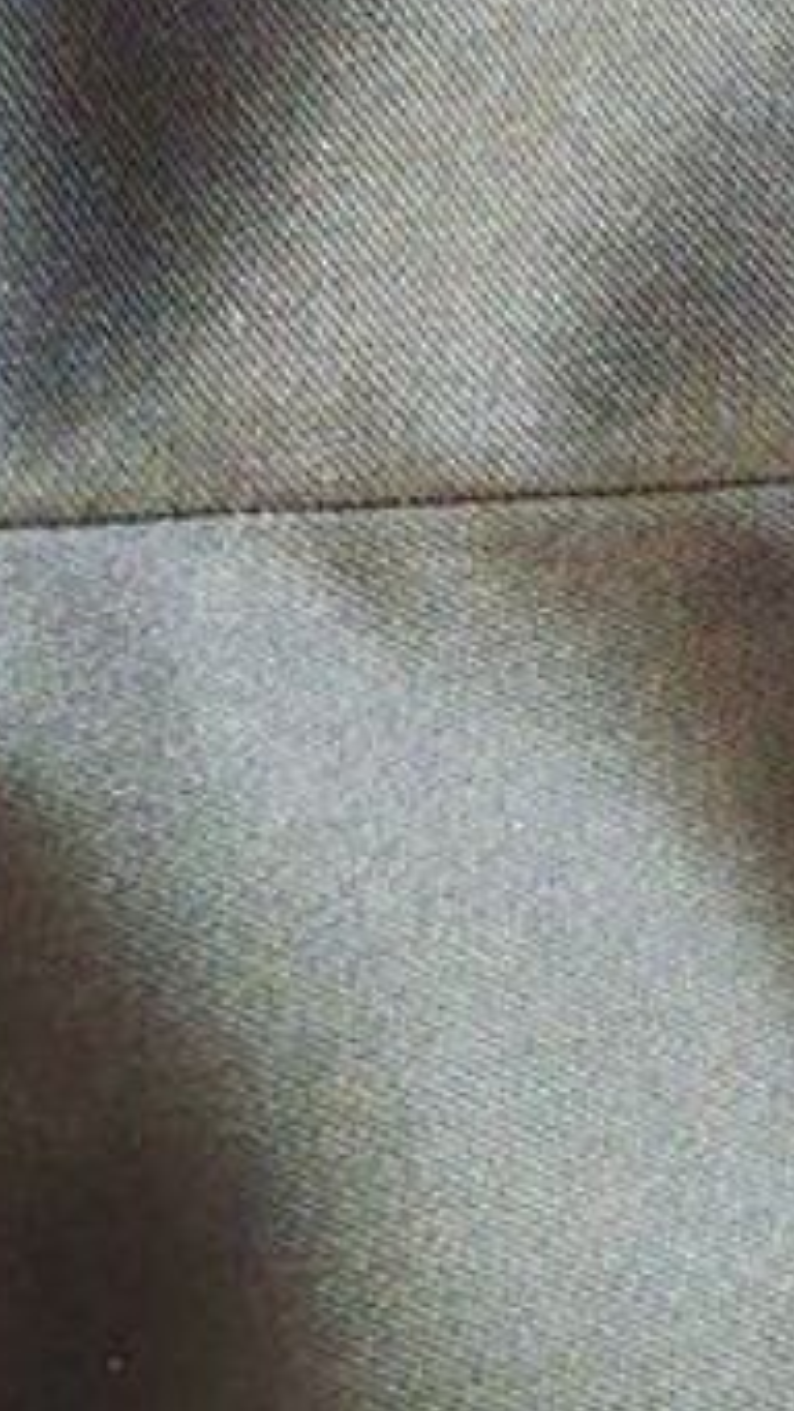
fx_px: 4301
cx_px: 1679
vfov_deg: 18.4
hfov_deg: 9.7
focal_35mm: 115
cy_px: 205
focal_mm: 4
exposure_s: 1/11
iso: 1250
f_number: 1.8
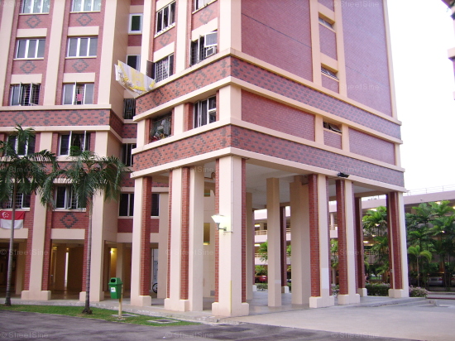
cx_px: 228
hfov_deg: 52.6
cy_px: 170
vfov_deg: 40.7
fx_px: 460
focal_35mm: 35
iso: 100
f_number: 2.8
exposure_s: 1/27
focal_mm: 5.95
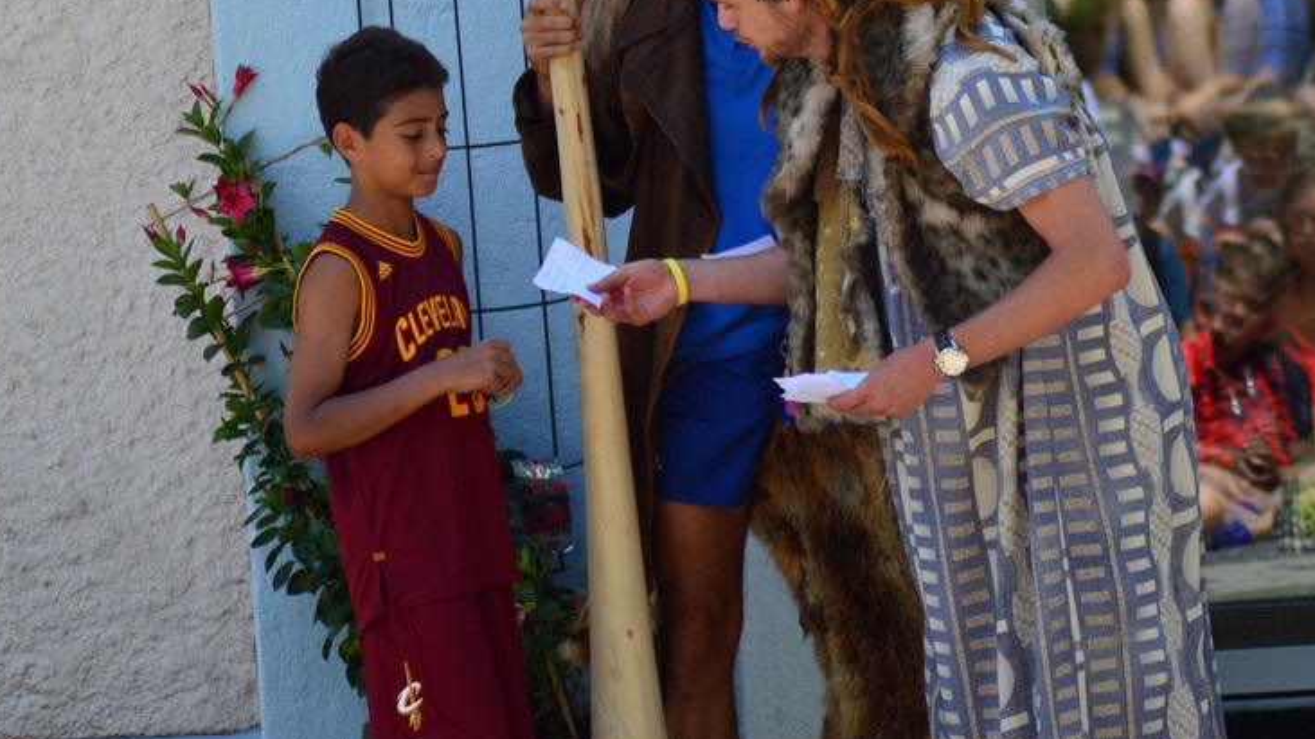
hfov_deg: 6.5
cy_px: 168
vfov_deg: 3.7
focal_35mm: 330
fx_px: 11505
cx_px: 696
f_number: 4.2
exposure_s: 1/200
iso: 100
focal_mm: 150
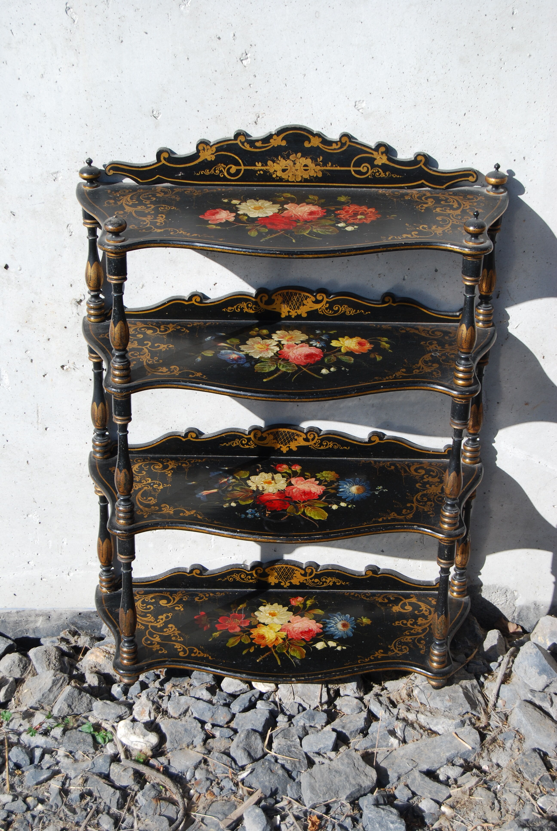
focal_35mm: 69
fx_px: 1597
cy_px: 416
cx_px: 278
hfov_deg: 19.8
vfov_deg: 29.2
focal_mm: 46
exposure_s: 1/200
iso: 100
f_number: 8
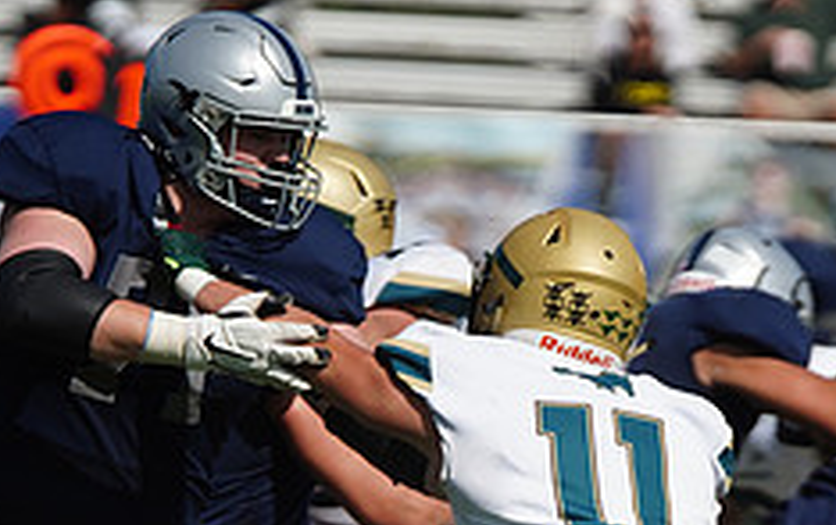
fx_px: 14215
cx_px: 493
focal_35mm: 623
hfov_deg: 3.4
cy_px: 677
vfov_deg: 2.1
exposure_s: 1/8000
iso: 400
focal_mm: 247
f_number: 2.8
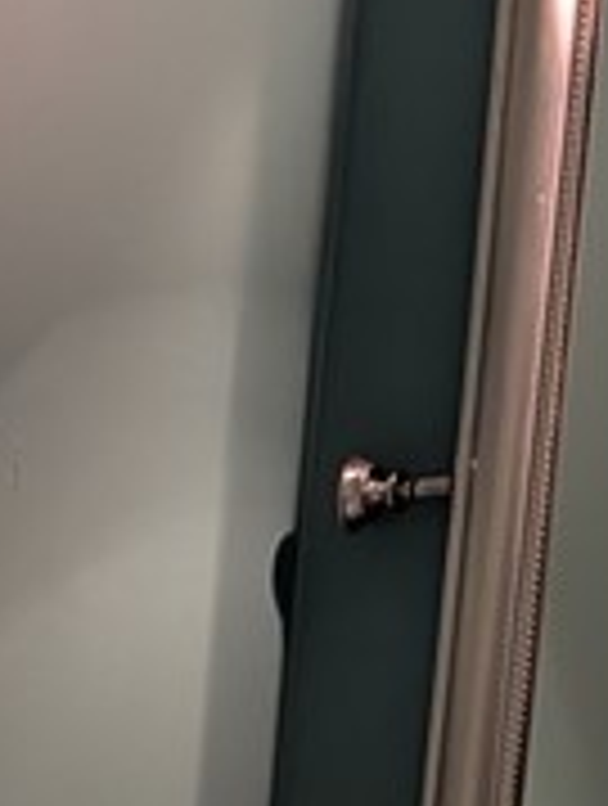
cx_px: -763
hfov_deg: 9.8
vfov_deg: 11.6
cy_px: 1997
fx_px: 3197
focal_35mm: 137
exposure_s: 1/120
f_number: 1.68
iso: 502
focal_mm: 6.9
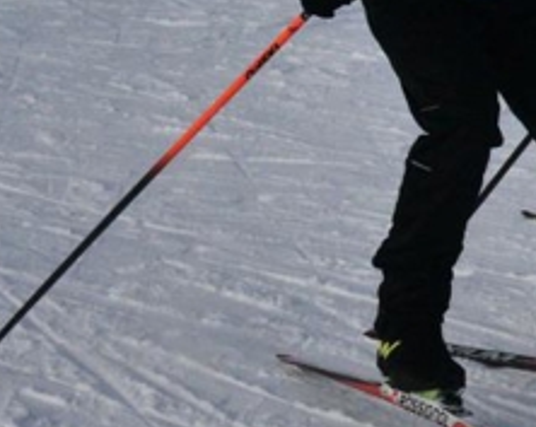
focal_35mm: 146
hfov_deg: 12.4
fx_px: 2313
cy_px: -77
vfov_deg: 10.4
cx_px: 879
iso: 12800
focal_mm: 46
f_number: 22
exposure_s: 1/4000
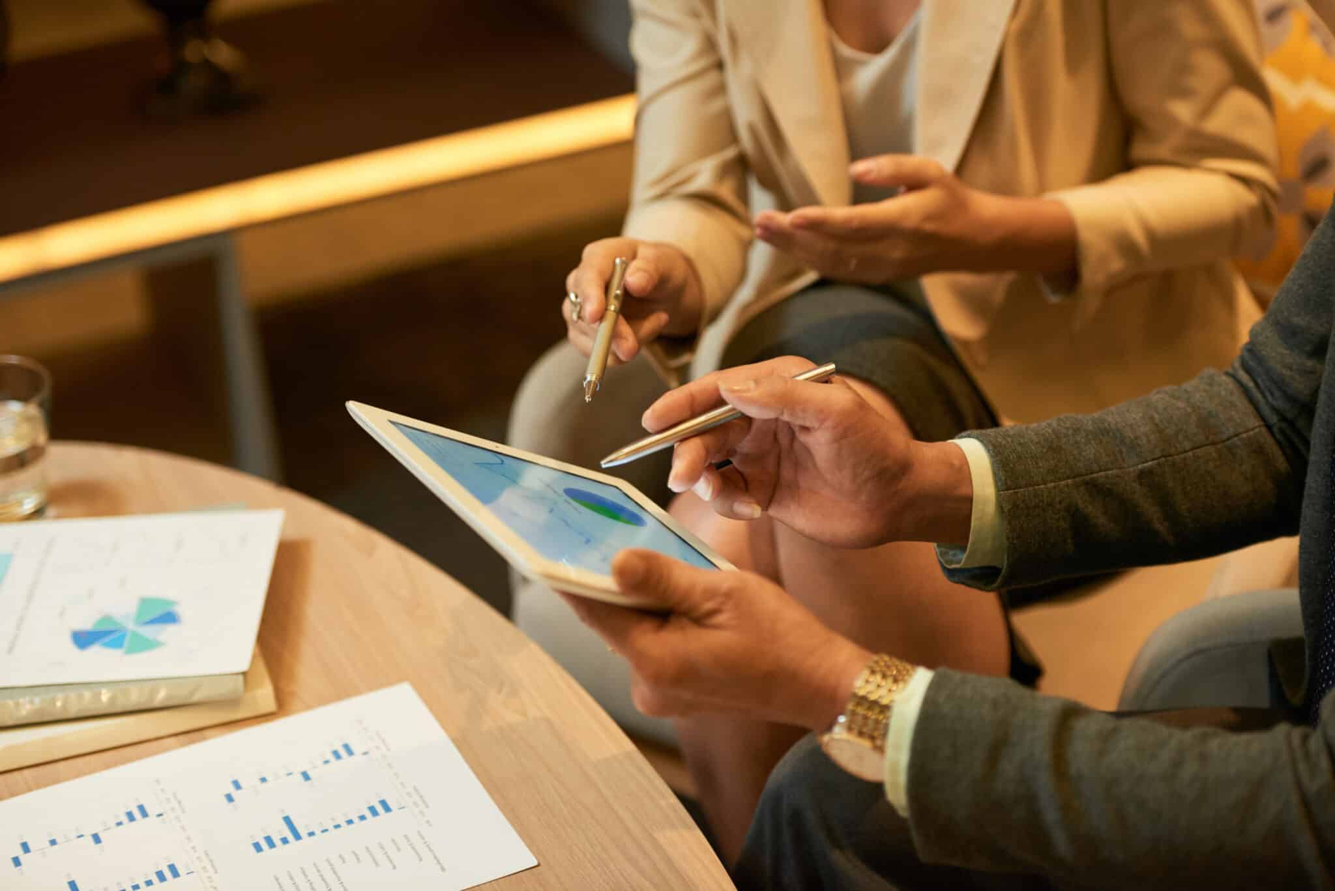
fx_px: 2968
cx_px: 668
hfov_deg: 25.4
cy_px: 446
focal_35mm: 80
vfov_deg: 17.1
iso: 1100
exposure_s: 1/125
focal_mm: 80
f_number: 2.8
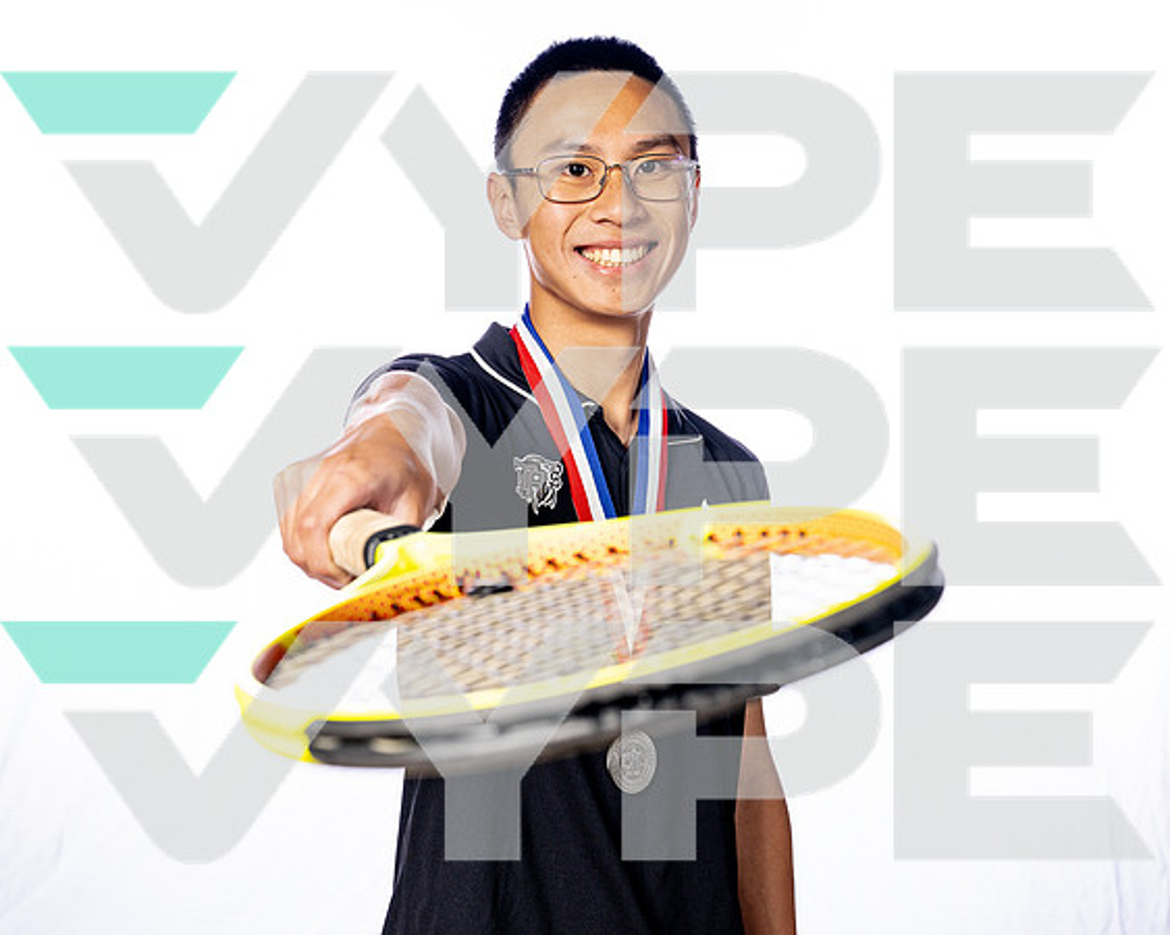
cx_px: 585
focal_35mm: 66
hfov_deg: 28.5
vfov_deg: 23.0
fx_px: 2300
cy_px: 468
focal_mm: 59
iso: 250
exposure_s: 1/250
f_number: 7.1
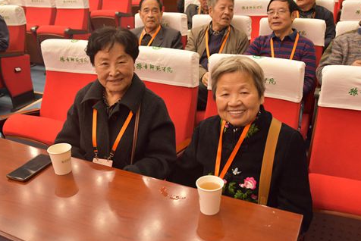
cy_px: 121
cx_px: 197
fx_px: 341
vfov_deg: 38.9
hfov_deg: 55.7
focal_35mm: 34
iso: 3200
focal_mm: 27
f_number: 4.8
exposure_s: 1/125
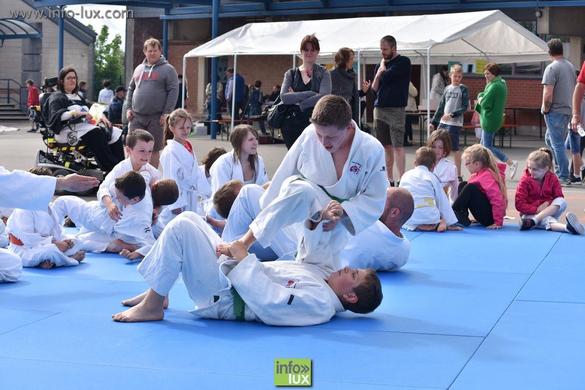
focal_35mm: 75
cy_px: 195
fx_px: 1219
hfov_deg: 27.0
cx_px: 292
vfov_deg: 18.2
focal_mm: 50
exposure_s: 1/500
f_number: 5
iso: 100
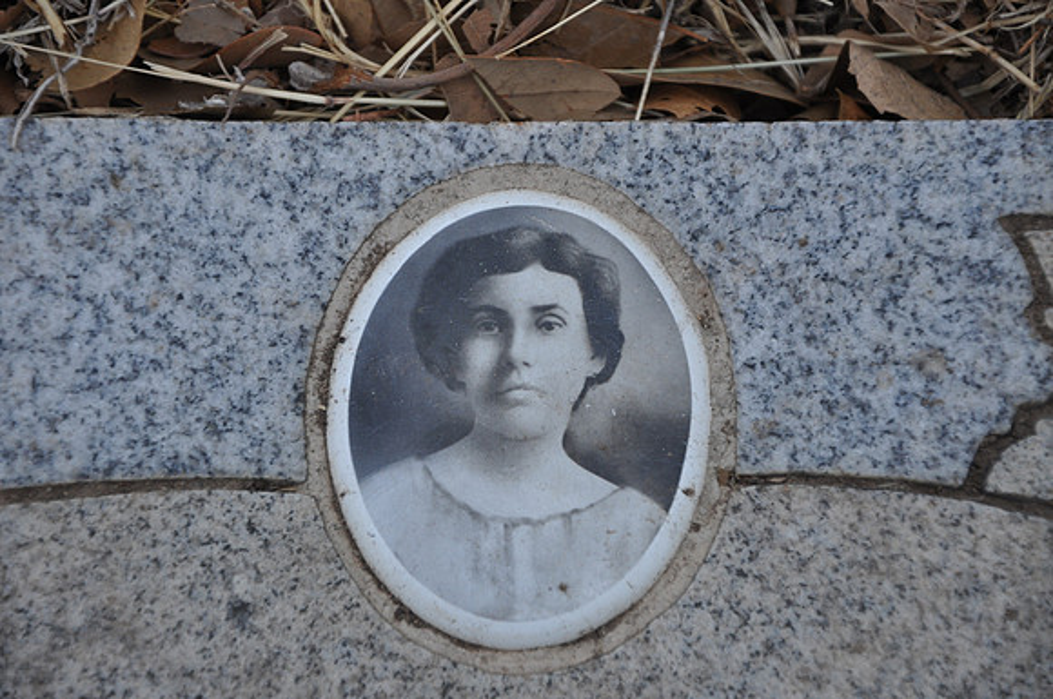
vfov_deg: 8.7
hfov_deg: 13.1
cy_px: 350
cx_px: 526
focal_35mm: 158
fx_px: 4600
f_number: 5.6
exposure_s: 1/500
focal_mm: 105
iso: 360
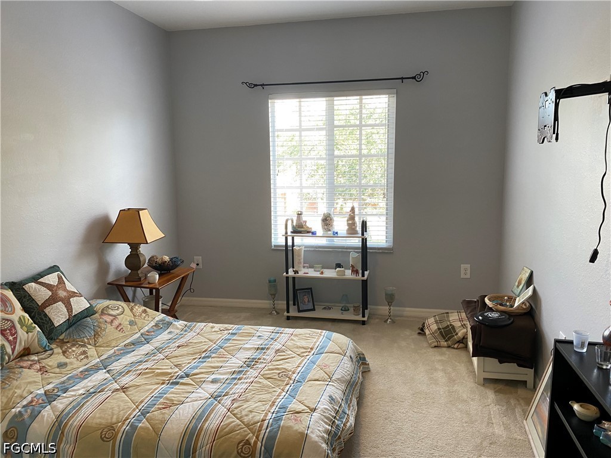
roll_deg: +1.0
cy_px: 229
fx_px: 459
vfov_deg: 53.1
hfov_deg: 67.3
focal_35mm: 26
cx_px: 306
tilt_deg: -6.3
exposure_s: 1/60
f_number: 1.8
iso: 80
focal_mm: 4.25
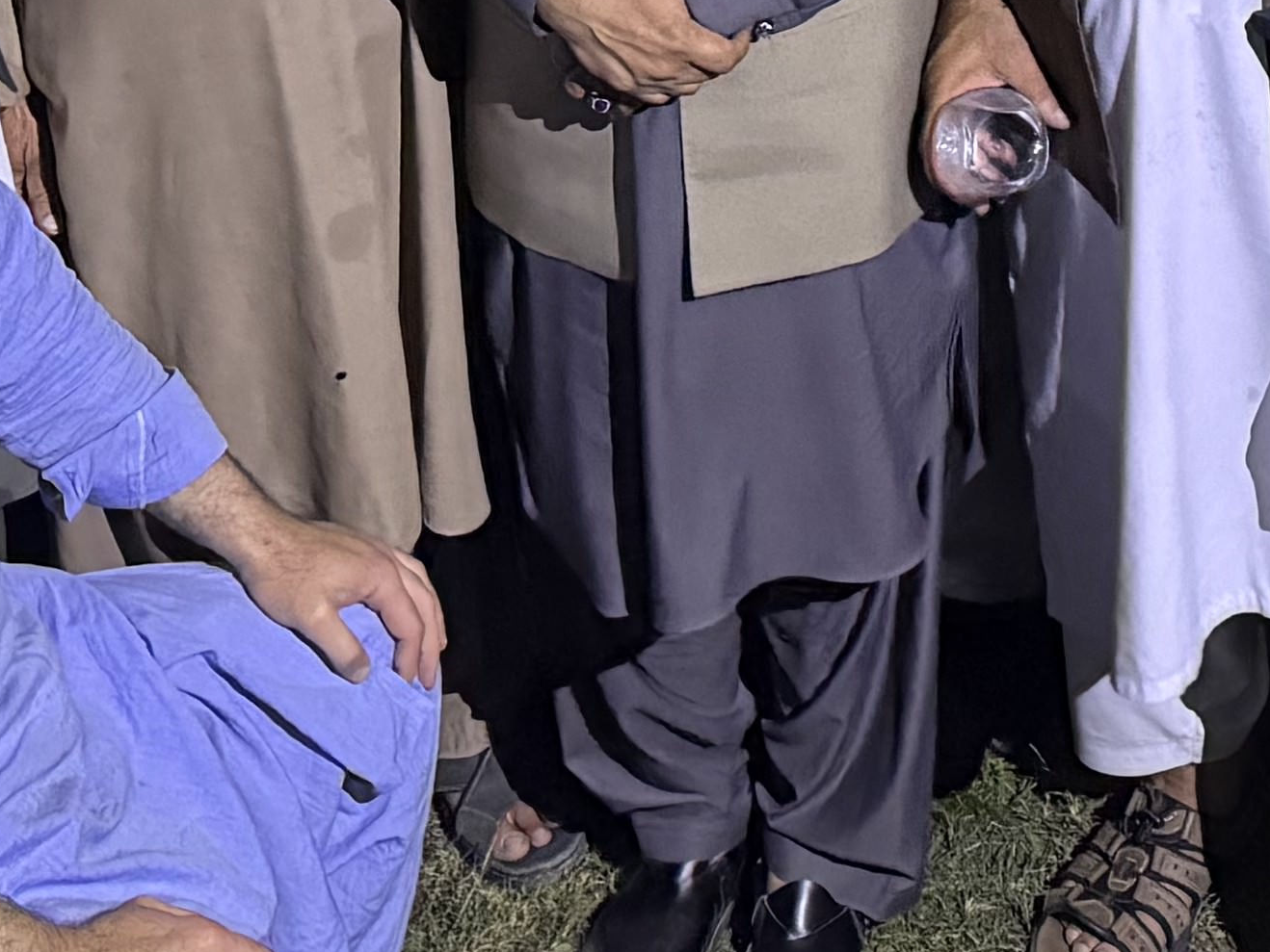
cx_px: 1049
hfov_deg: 18.7
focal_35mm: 104
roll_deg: +2.1
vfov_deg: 13.0
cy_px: -732
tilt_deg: -18.3
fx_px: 3816
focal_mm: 6.76
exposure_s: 1/36
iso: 1000
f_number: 1.78
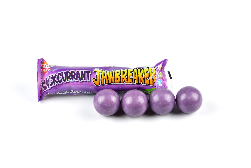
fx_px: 1095
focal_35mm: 157
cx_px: 126
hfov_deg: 13.1
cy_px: 84
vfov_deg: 8.7
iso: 100
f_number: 20
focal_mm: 105
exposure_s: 1/3
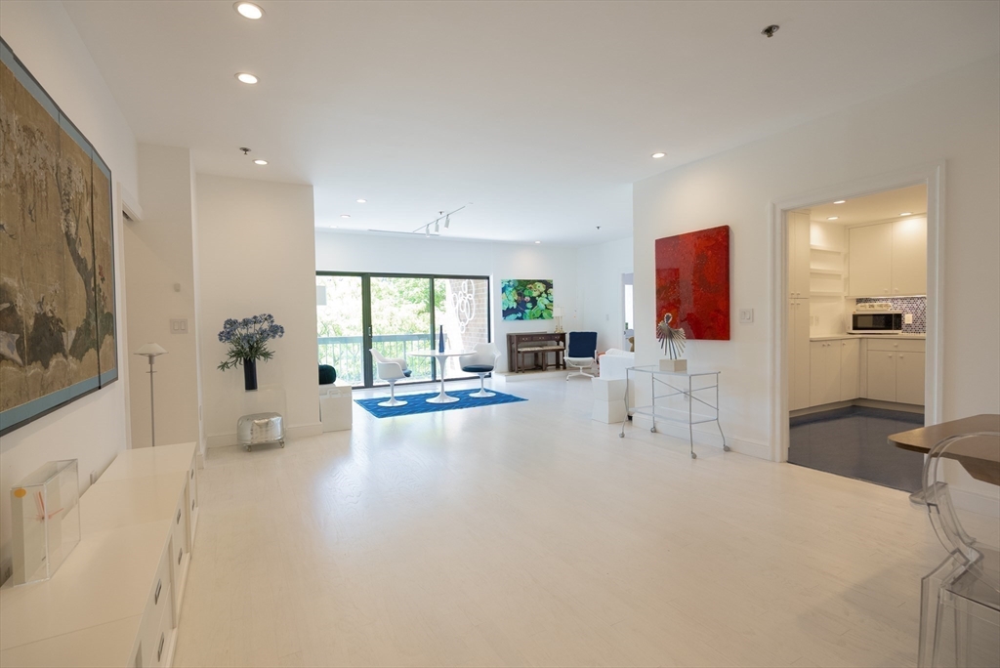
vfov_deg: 70.5
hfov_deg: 93.2
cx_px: 500
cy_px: 334
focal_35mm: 17
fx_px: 472
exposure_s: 1/60
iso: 500
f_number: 5.6
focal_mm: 17
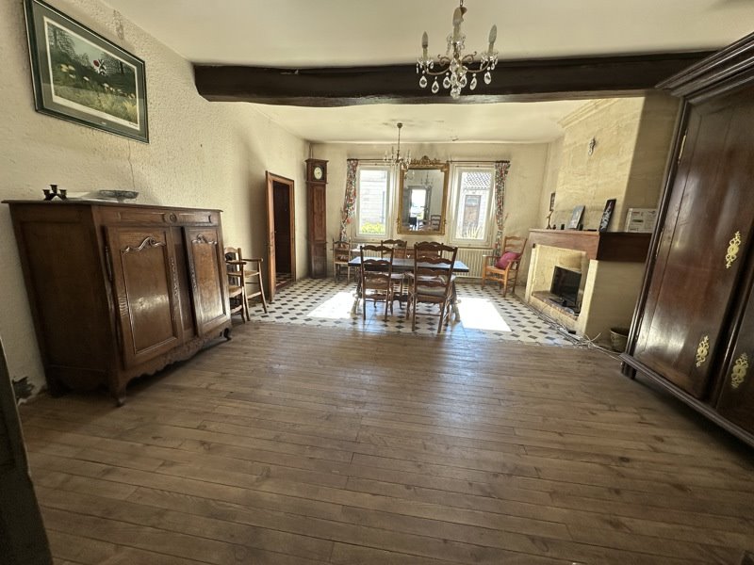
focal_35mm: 14
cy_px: 282
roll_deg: -2.4
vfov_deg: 85.7
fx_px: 305
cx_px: 377
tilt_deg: -11.3
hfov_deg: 102.1
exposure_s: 1/99
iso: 100
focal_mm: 2.22
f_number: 2.2
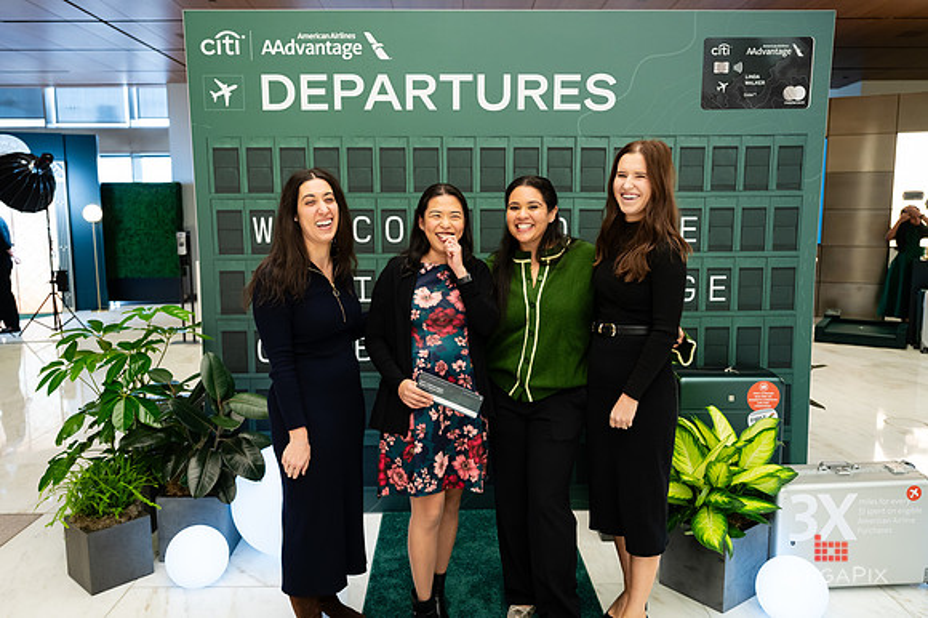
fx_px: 737
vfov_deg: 45.4
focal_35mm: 29
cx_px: 464
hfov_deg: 64.4
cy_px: 309
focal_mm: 28.5
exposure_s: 1/160
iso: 1600
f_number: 3.2
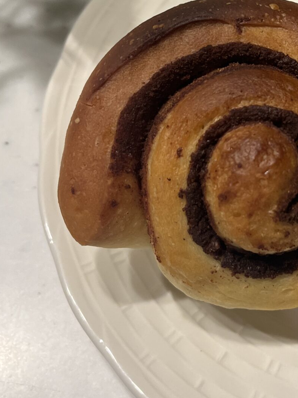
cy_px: 65
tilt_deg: -60.2
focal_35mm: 63
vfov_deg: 29.8
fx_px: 724
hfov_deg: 22.3
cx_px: 309
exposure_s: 1/91
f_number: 1.6
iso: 80
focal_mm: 5.1
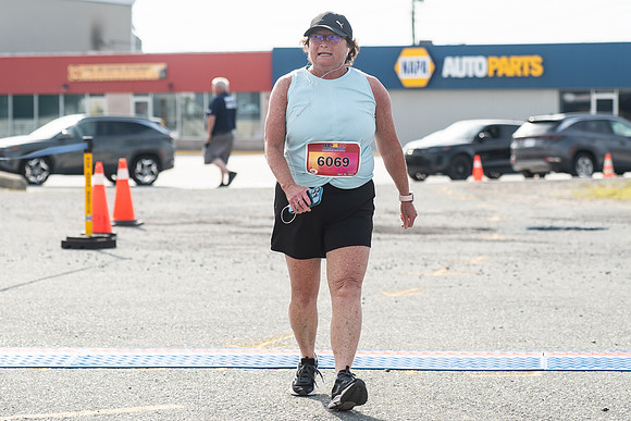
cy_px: 129
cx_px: 316
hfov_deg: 15.4
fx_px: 2332
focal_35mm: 133
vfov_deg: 10.3
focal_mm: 85
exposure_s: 1/2000
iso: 250
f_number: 4.5
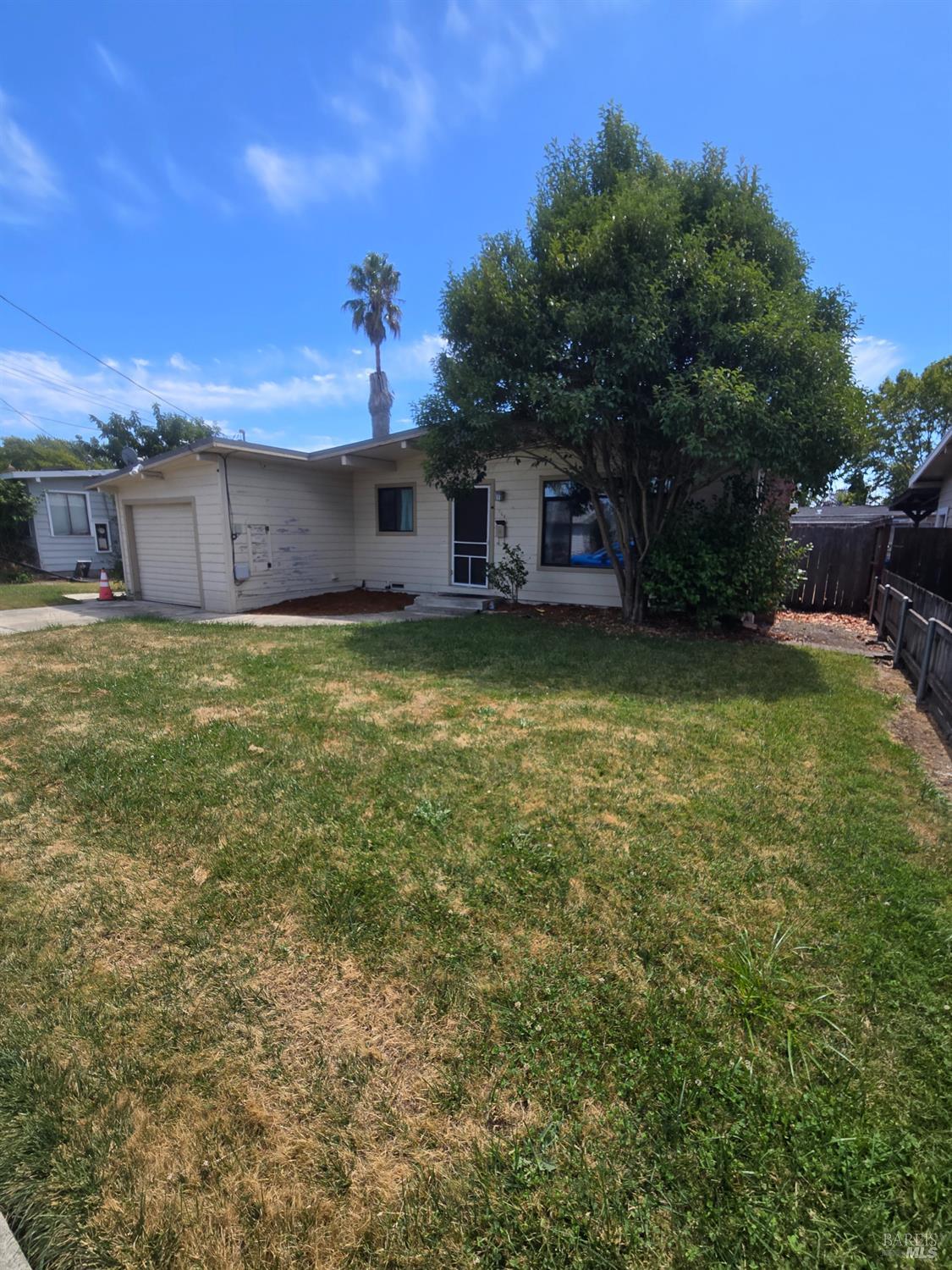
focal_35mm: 13
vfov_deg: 106.2
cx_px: 476
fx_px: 477
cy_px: 635
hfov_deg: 89.9
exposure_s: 1/1311
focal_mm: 2.2
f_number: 2.2
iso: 50
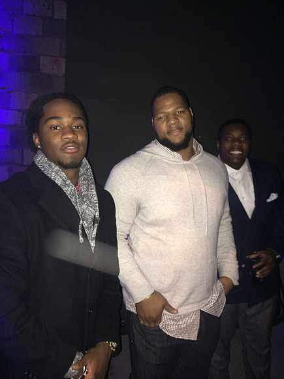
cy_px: 190
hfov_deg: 46.8
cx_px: 142
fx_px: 328
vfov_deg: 60.0
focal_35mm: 30
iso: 320
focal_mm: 4.12
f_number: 2.2
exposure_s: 1/16
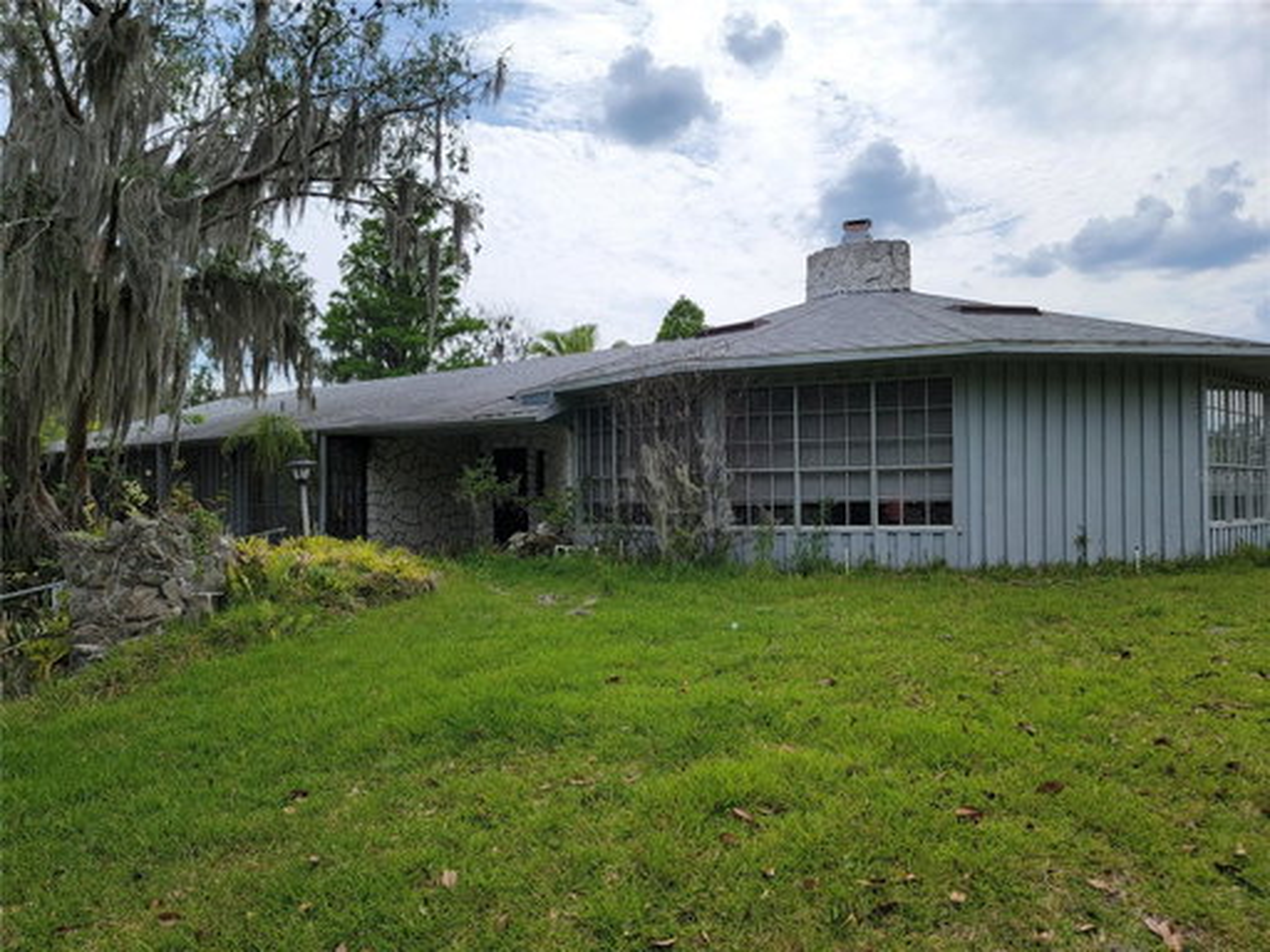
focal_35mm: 24
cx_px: 635
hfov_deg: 71.6
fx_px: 881
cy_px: 476
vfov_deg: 56.8
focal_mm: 6.7
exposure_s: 1/1157
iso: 16
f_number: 1.8
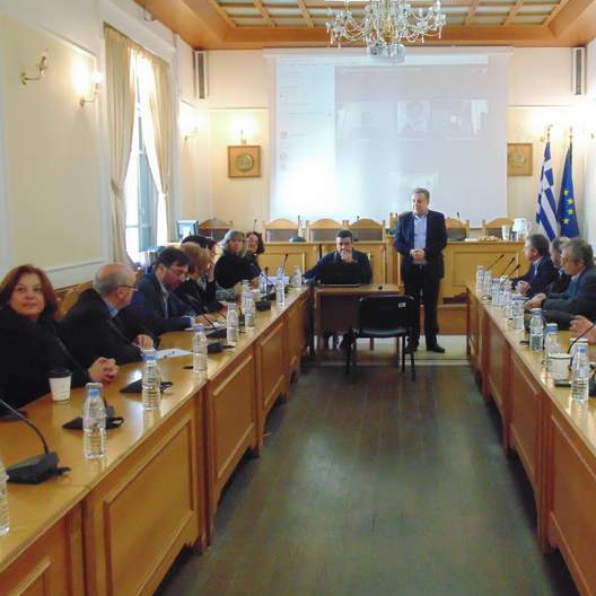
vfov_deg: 40.9
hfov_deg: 40.7
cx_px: 370
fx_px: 799
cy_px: 299
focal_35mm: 41
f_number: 3.4
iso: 800
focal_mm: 6.2
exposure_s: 1/40
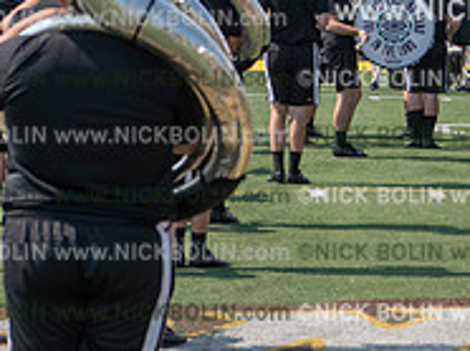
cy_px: -97
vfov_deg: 7.0
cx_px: 490
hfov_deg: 9.4
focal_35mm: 210
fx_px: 2848
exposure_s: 1/2000
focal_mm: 70
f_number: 5.6
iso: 200
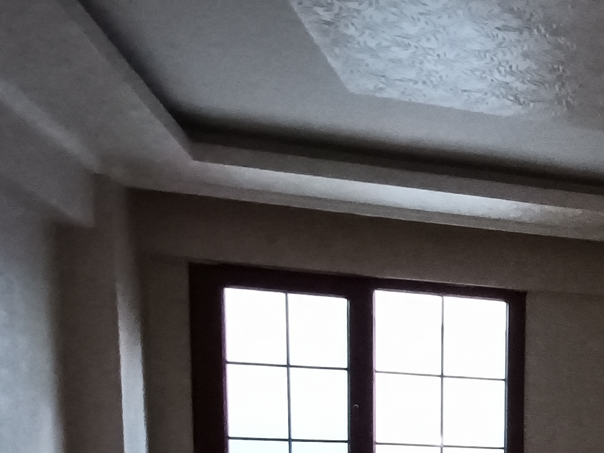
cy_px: 542
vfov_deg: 26.8
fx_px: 838
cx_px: 712
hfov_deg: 33.0
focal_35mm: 48
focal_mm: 1.66
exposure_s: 1/25
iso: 781
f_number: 2.2
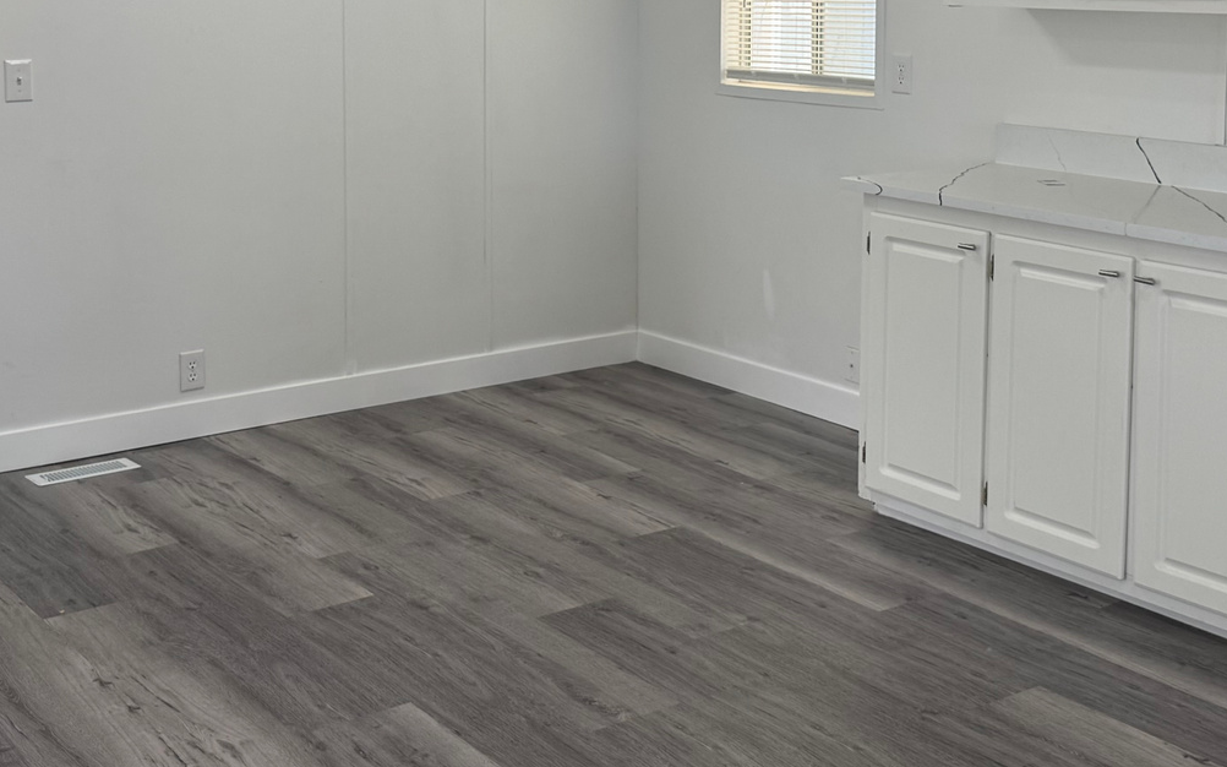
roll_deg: +0.4
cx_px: 596
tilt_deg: -6.0
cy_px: 107
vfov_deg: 24.3
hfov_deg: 38.9
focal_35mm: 52
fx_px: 1739
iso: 64
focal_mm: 6.76
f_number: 1.78
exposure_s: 1/120
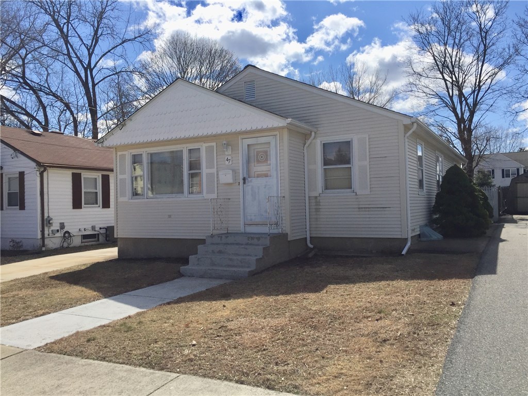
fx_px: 442
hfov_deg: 61.7
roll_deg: +0.6
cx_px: 264
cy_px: 198
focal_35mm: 29
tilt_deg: +1.2
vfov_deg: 48.2
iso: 32
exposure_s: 1/3597
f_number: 2.2
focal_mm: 4.15
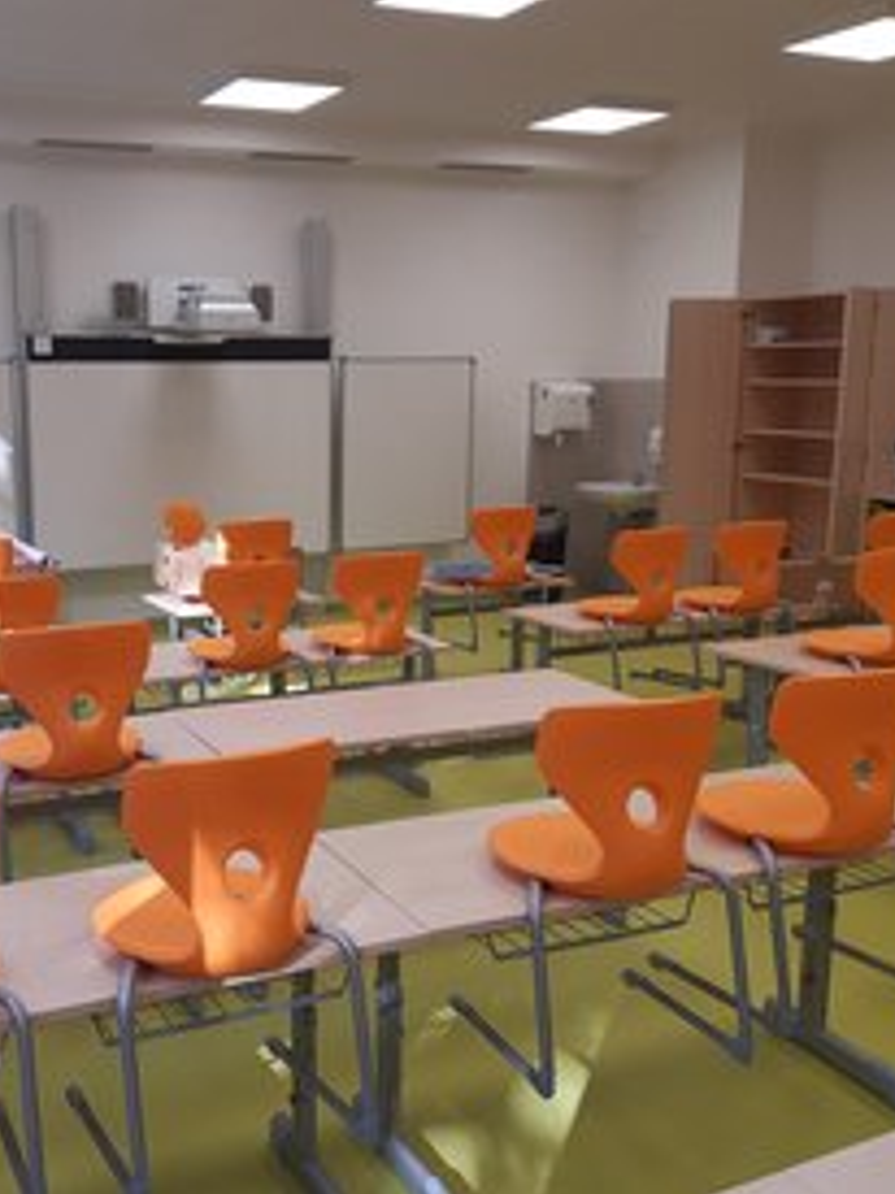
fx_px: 1208
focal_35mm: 35
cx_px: 226
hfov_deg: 39.6
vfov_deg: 52.6
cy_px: 597
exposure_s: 1/100
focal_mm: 3.92
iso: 50
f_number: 1.7
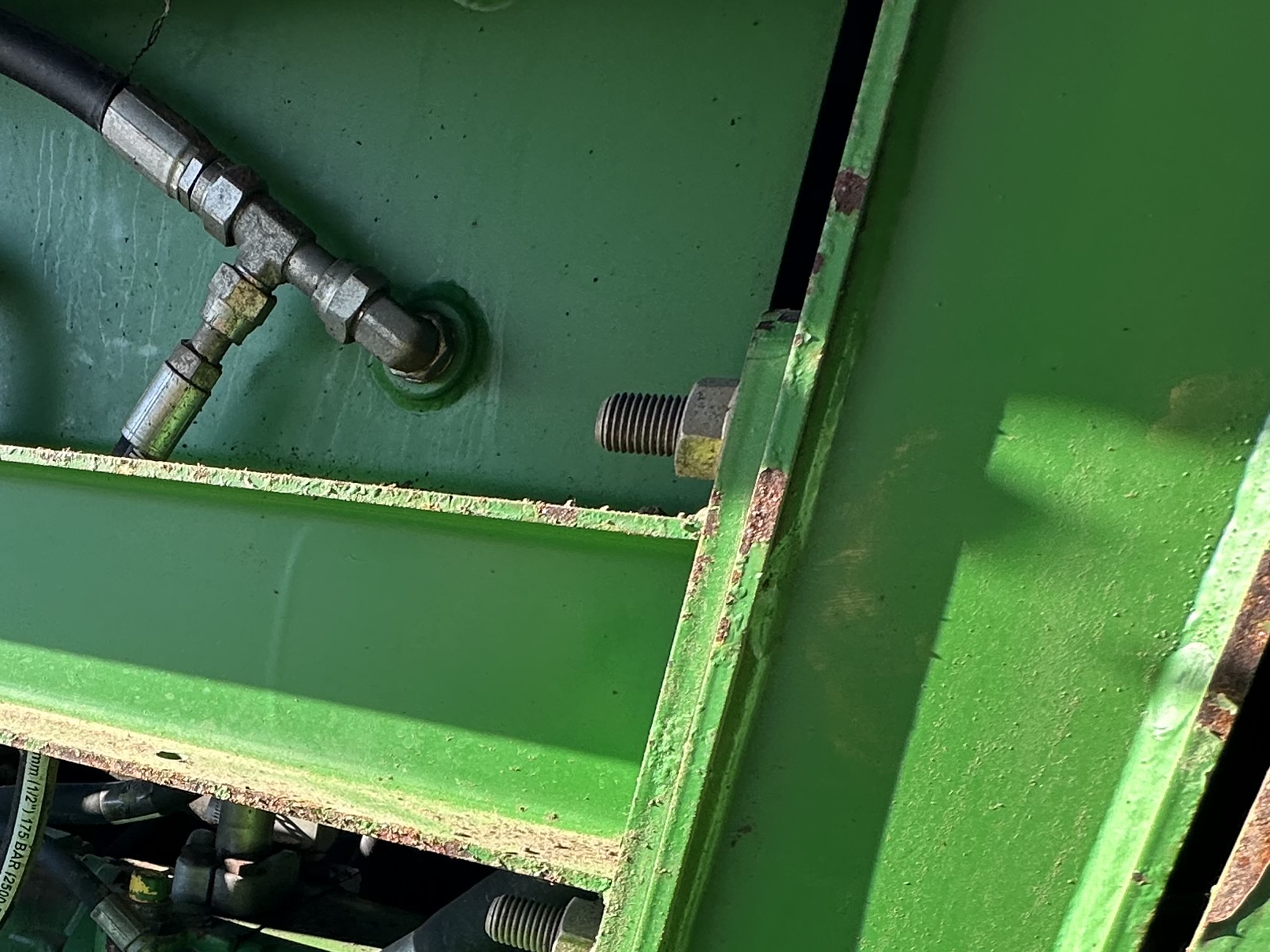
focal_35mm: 35
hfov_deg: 46.4
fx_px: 1284
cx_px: 80
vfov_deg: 37.2
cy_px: 913
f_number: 2.2
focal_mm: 2.22
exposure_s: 1/171
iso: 40
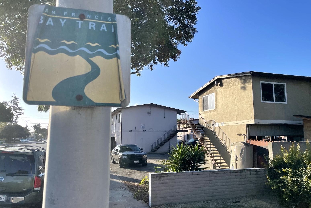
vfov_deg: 46.4
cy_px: 109
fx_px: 242
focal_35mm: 28
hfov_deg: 65.5
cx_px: 154
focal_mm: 4.2
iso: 32
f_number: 1.6
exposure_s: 1/2681
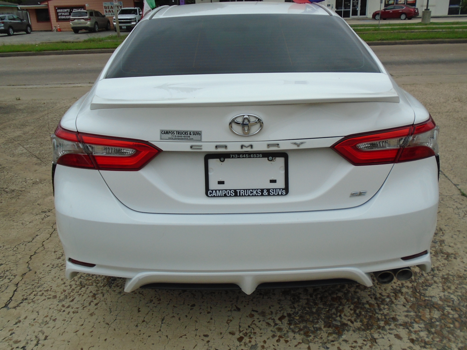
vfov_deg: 46.8
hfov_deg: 59.9
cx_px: 240
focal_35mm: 30
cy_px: 162
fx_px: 405
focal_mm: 4.6
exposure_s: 1/200
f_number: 8
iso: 100
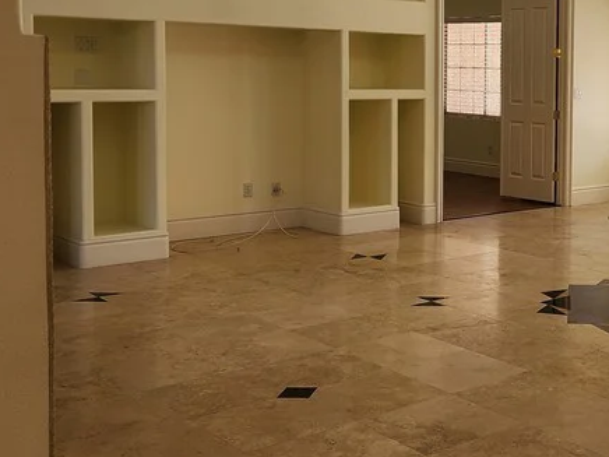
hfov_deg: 33.0
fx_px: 950
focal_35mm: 54
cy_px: 134
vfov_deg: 26.8
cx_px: 589
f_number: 1.8
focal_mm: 6.4
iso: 50
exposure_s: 1/120
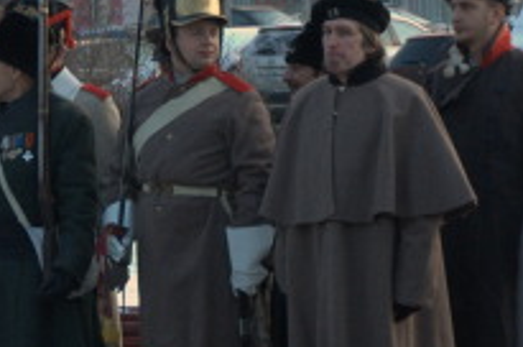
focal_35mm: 300
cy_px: 202
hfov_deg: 6.9
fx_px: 4351
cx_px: 10
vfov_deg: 4.6
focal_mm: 40
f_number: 5.6
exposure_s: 1/180
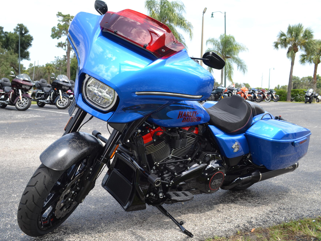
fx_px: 306
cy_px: 122
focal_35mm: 33
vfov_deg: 42.9
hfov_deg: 55.3
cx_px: 153
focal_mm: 20
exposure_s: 1/200
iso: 100
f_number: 5.6
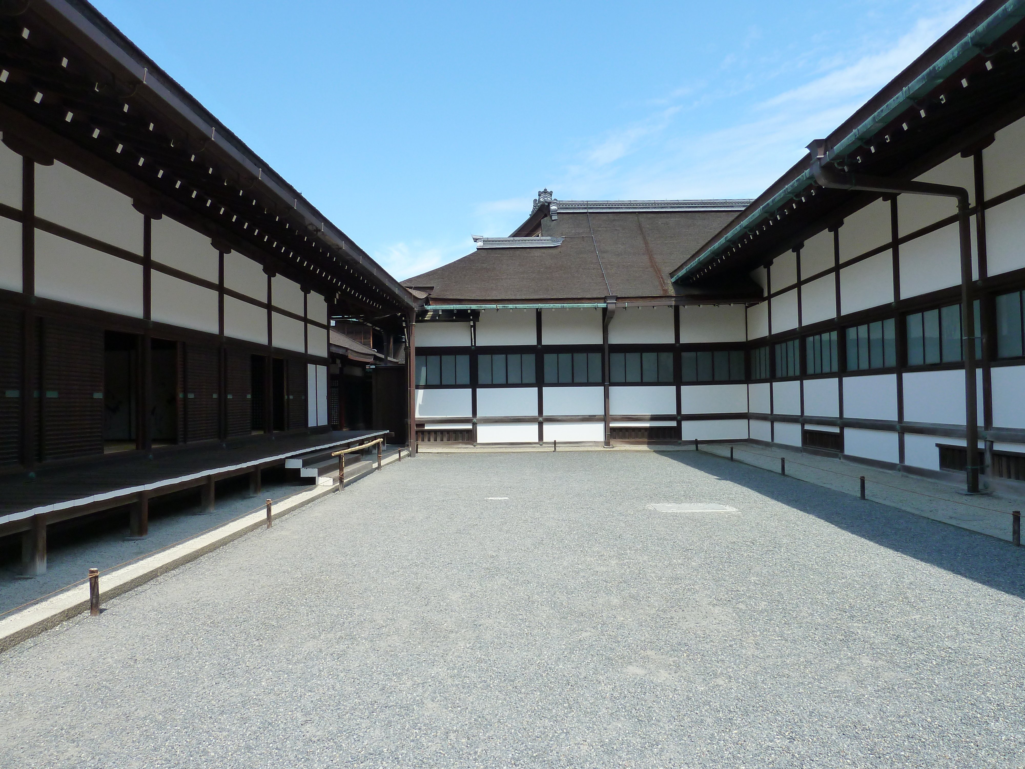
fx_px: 740
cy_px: 384
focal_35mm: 25
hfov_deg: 69.4
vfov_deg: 54.9
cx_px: 512
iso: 125
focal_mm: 4.1
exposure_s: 1/400
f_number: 4
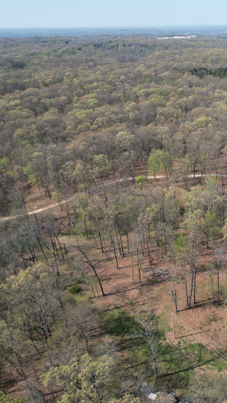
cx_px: 227
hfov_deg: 31.2
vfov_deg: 56.6
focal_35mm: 35
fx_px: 375
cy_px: 200
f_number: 2.8
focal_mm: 8.38
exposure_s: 1/160
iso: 100
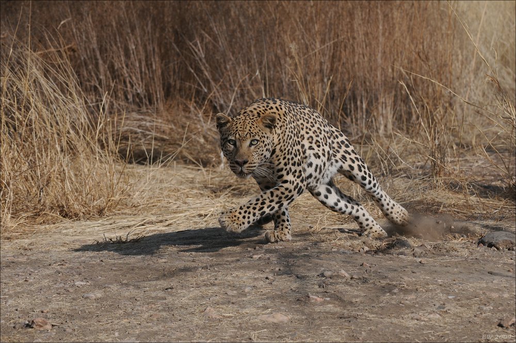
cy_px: 172
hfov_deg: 6.9
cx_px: 258
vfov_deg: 4.6
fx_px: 4294
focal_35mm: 300
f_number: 7.1
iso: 400
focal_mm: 200
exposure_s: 1/1250
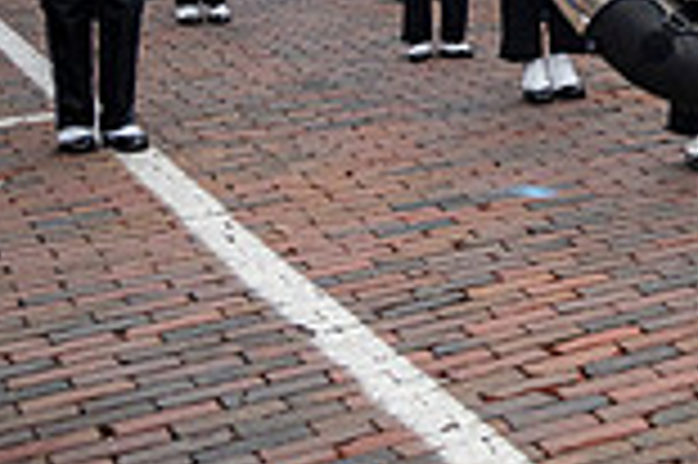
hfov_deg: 17.8
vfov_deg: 14.4
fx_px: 1743
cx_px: 1288
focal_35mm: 90
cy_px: -187
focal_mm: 24
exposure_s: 1/1600
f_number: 4
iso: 640
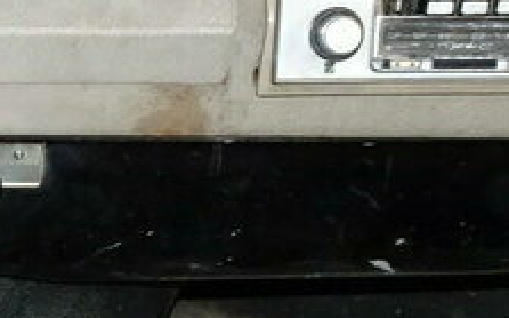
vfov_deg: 9.5
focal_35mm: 137
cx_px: -262
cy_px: 334
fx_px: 1899
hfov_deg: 14.2
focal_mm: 4.1
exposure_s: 1/4
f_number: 3.5
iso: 500
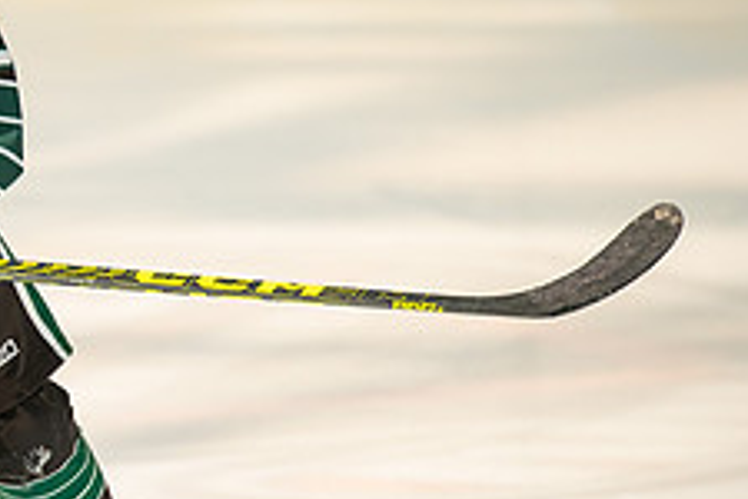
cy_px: 284
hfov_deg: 2.7
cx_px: -163
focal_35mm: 772
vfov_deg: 1.8
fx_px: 16039
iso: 1600
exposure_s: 1/2500
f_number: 3.5
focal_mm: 300
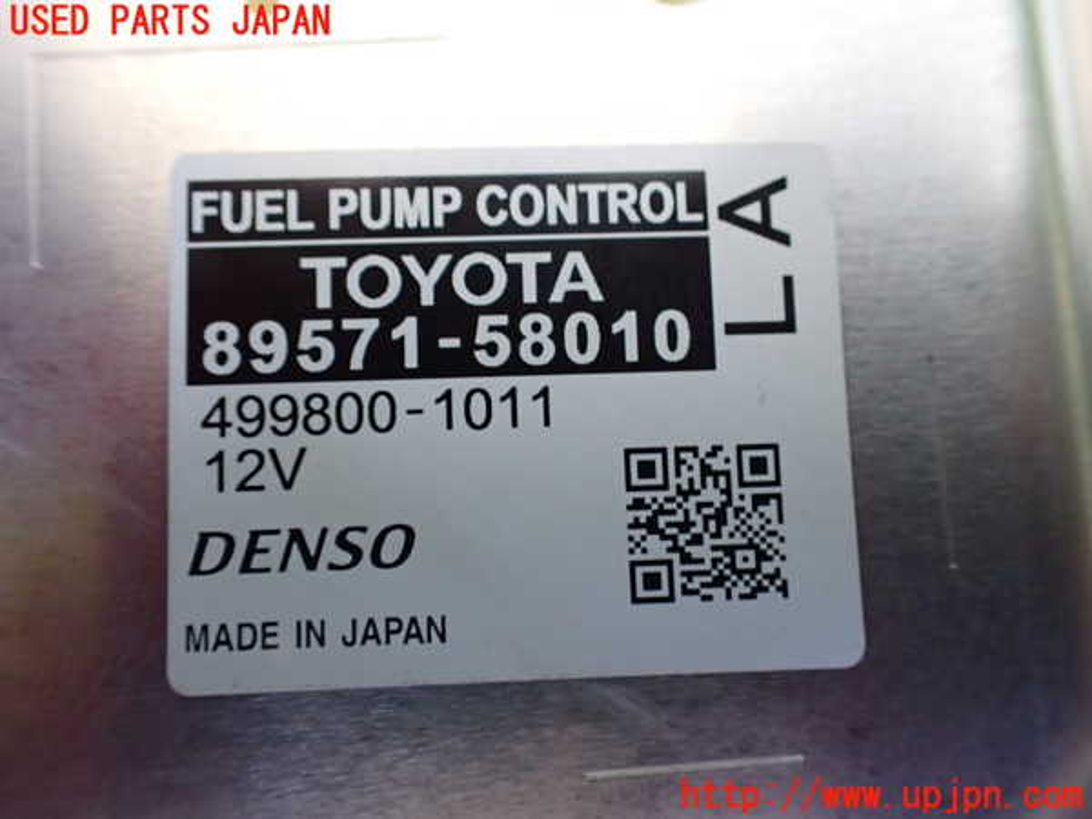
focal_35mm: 30
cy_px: 410
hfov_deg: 60.0
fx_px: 946
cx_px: 546
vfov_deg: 46.8
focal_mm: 5.4
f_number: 2.3
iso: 800
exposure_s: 1/80
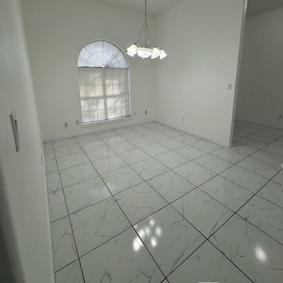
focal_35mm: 17
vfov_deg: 82.8
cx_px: 145
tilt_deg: -12.6
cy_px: 111
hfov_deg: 83.9
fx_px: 157
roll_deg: +0.9
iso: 40
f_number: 2.2
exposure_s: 1/120
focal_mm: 2.22
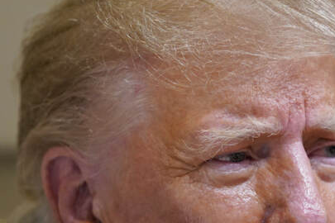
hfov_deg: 4.9
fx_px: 3927
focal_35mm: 422
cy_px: 188
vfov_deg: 3.3
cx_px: 218
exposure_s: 1/125
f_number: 2.8
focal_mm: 167
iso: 3200
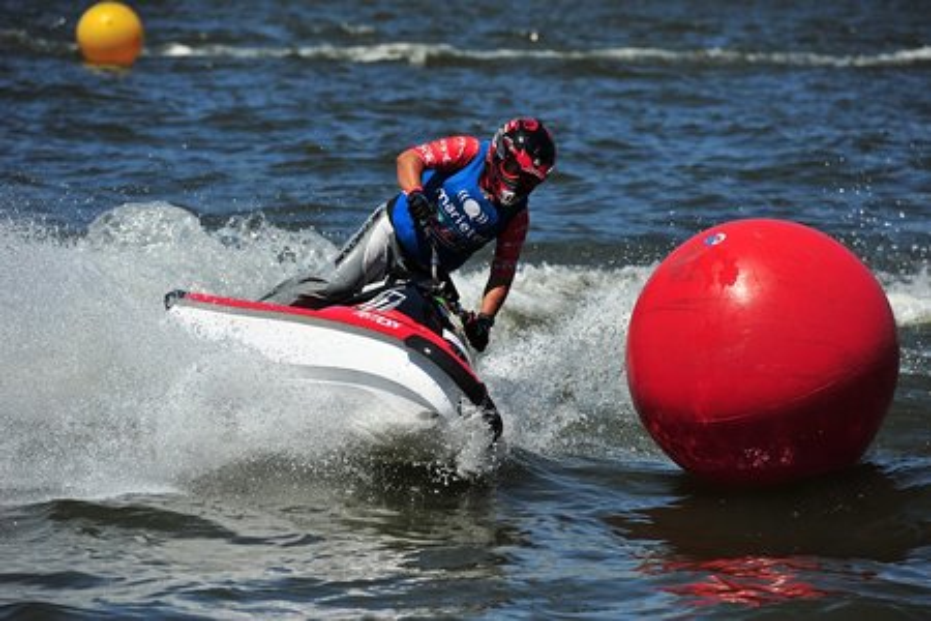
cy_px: 310
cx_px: 466
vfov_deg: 6.9
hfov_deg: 10.3
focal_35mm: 200
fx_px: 5172
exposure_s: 1/2000
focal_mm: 200
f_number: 5.6
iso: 200
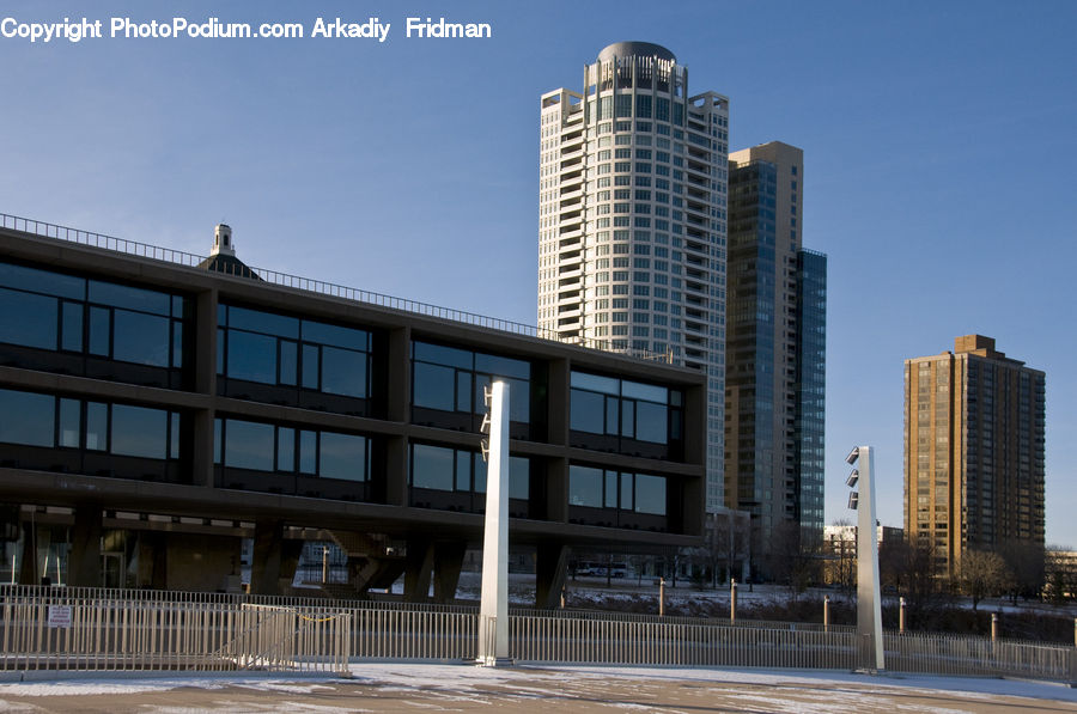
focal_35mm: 46
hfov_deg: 42.4
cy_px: 357
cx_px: 538
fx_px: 1389
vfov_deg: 28.8
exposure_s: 1/640
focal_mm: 31
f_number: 7.1
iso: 200
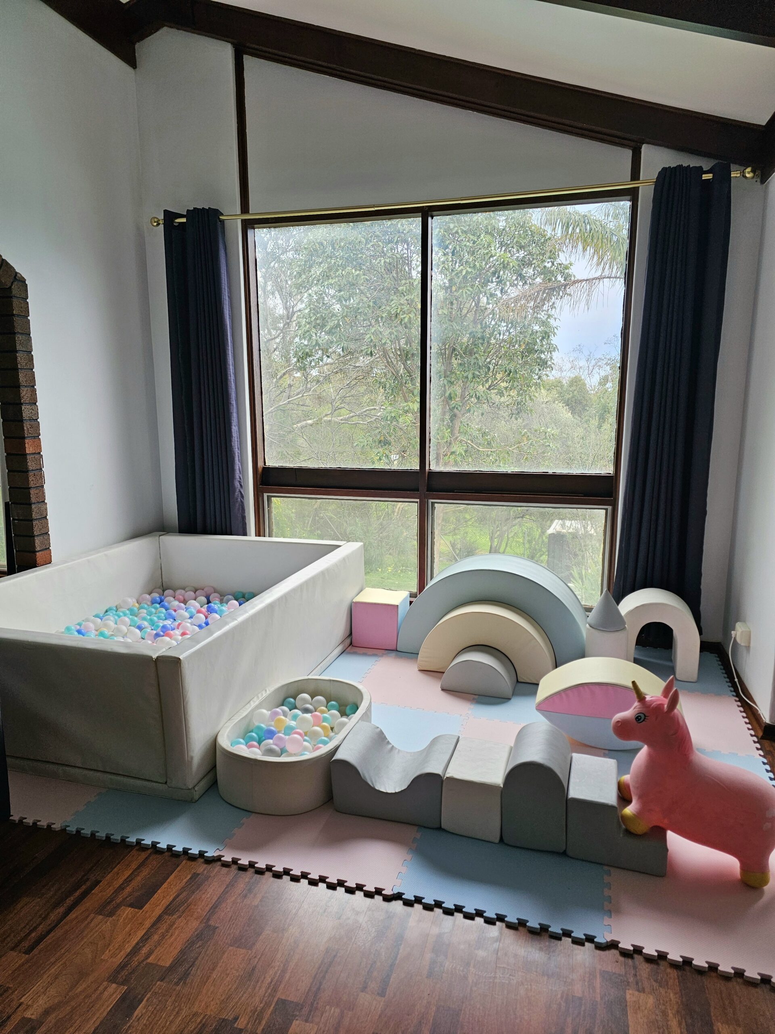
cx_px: 388
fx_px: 687
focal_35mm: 23
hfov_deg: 58.9
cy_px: 517
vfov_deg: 73.9
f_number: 1.7
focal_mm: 6.3
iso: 80
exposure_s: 1/182
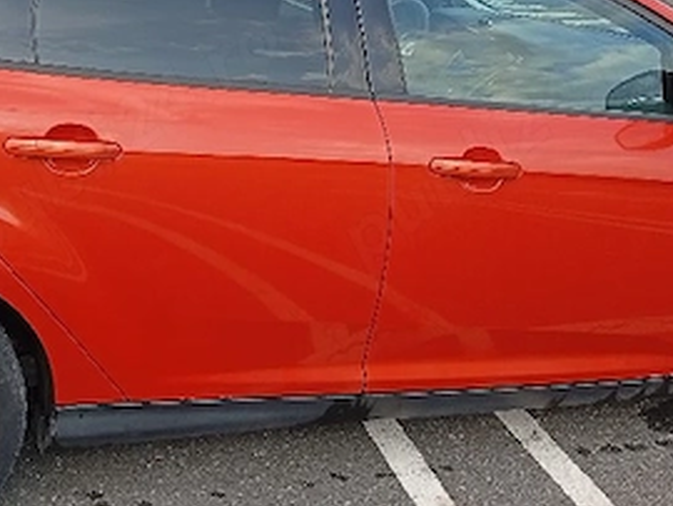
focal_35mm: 60
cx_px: 217
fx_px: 1168
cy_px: 155
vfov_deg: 24.3
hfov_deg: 31.9
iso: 50
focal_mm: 3.98
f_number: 1.8
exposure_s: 1/217
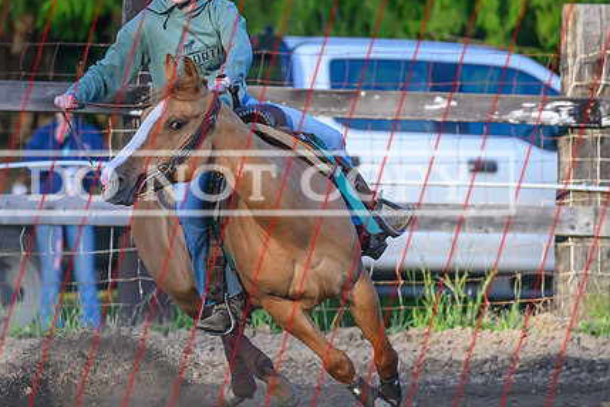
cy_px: 205
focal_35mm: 538
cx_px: 245
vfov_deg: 2.6
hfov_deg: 3.8
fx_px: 9115
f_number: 2.8
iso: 800
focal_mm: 200
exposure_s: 1/2500
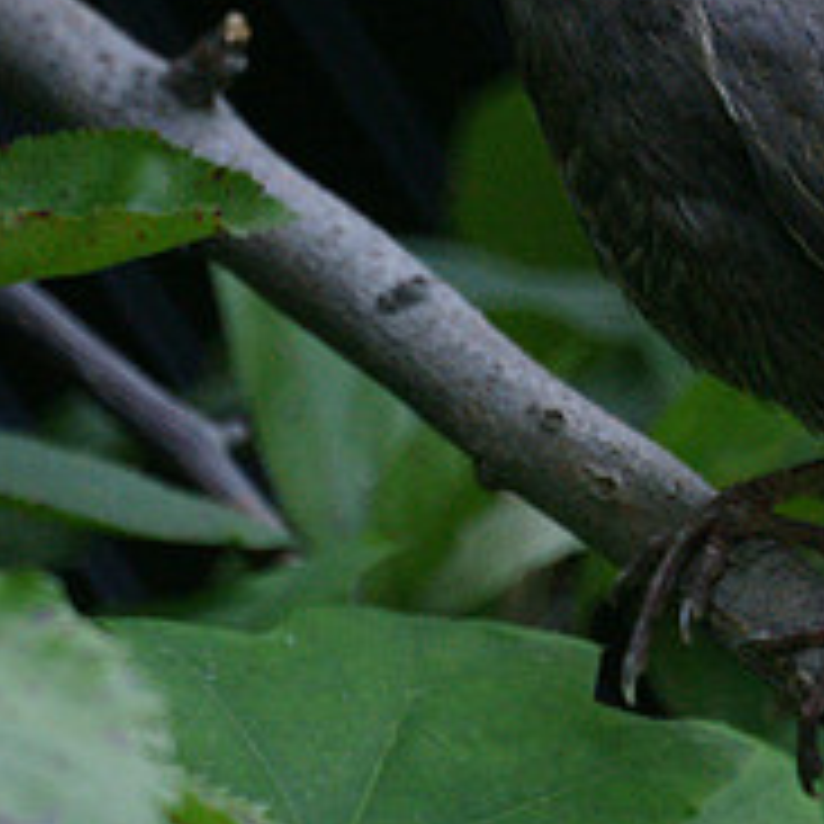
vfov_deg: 0.9
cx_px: 856
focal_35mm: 2018
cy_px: 259
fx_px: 54347
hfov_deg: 0.9
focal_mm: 500
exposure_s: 1/250
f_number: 8
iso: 1600
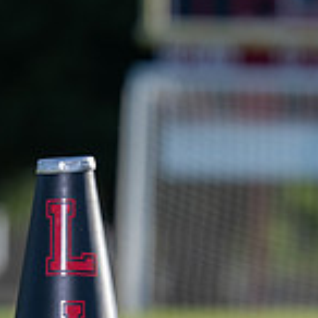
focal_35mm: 577
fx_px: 5997
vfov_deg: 3.0
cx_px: 678
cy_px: 467
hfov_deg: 3.0
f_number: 3.5
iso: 40
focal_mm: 125
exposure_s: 1/200
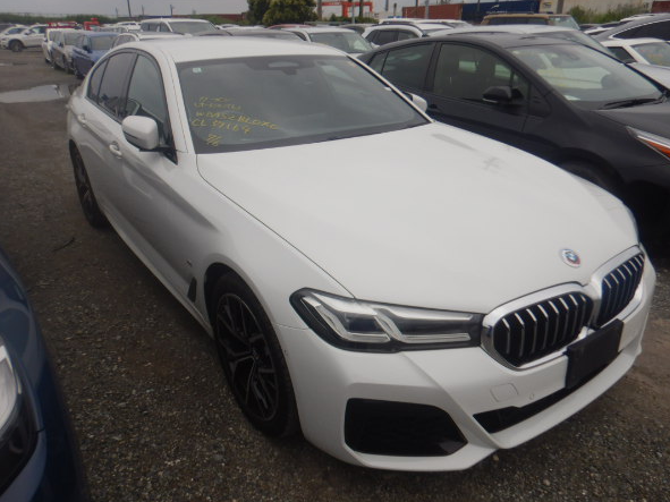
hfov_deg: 67.3
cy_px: 249
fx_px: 503
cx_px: 336
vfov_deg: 53.0
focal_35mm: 26
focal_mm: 4.3
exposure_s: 1/640
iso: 125
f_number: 2.8
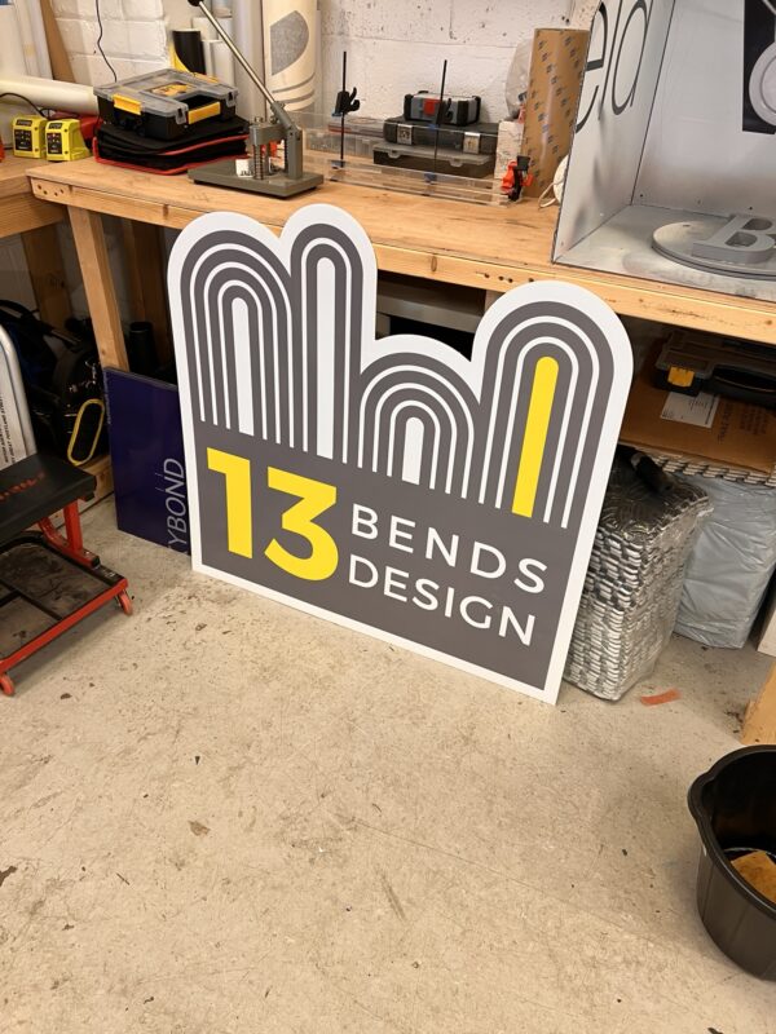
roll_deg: -2.1
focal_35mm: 26
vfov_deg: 67.3
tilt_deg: -35.1
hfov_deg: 53.1
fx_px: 777
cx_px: 388
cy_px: 517
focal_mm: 5.7
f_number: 1.5
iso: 80
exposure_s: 1/50
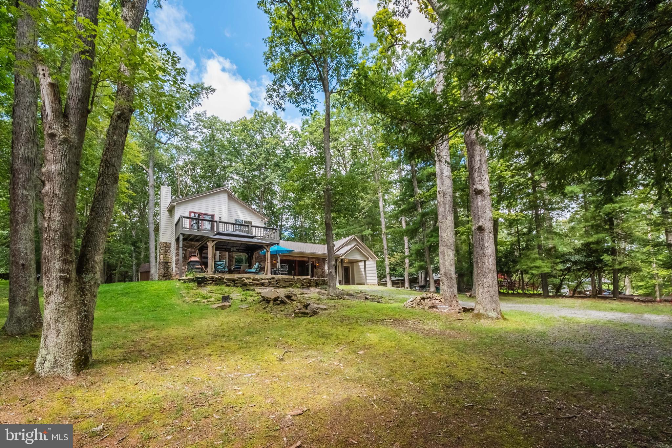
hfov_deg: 100.4
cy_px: 224
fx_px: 280
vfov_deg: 77.3
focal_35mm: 15
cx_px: 336
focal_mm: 10
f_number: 8
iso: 640
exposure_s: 1/250
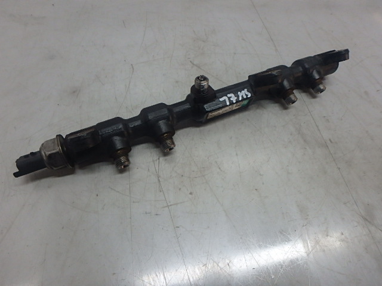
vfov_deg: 63.4
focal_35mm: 21
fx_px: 232
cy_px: 143
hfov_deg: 79.0
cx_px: 191
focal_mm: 3.7
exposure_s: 1/60
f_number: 3.5
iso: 200
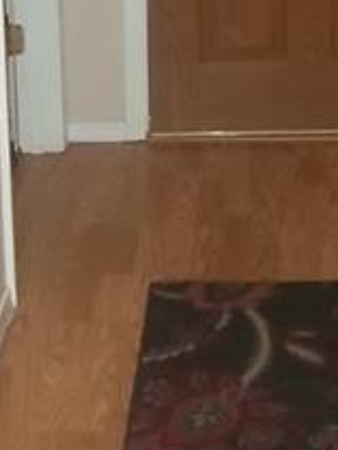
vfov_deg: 18.6
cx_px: 306
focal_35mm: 99
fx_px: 1288
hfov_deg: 14.8
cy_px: -108
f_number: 3.5
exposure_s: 1/30
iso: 320
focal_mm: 4.9
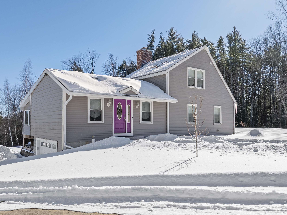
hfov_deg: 59.8
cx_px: 126
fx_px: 249
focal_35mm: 30
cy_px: 113
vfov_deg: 46.7
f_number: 2.8
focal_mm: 12.29
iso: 100
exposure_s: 1/2500
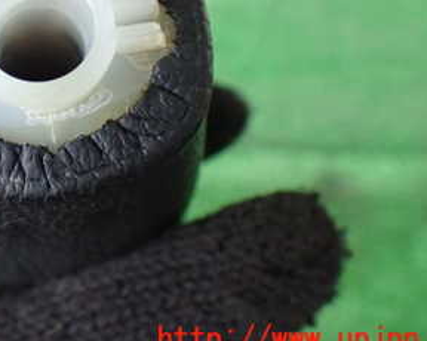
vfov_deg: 24.2
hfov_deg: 29.8
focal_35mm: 61
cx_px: 47
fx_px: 770
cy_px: 25
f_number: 2.3
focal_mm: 5.4
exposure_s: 1/60
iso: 800
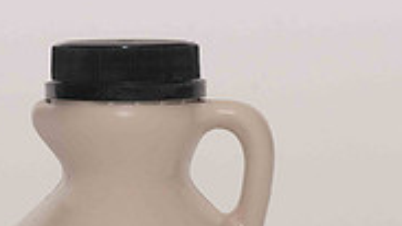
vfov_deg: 4.1
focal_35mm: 295
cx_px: 185
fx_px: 3145
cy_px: 374
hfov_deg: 7.3
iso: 400
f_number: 13
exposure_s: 1/100
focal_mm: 85
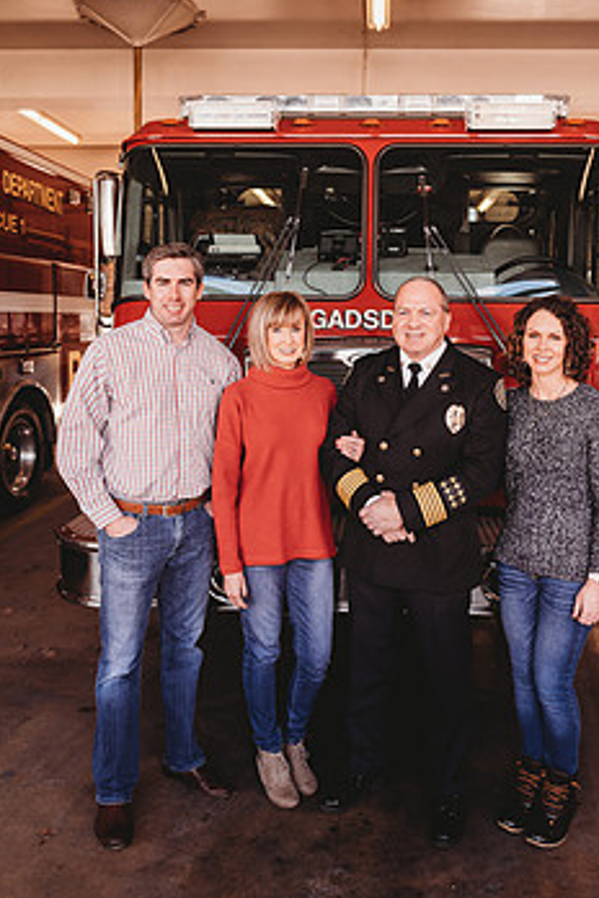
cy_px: 382
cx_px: 354
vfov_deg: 60.0
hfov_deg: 42.2
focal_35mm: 31
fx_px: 774
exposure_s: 1/250
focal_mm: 24
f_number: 3.2
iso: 250
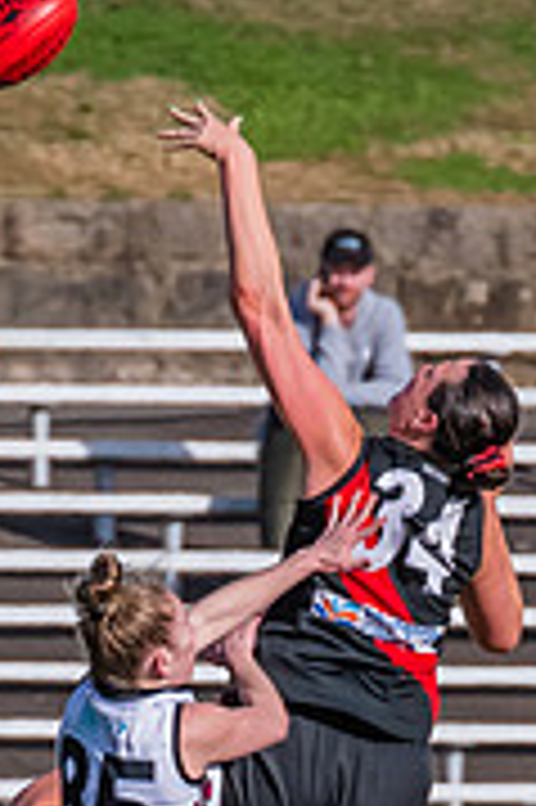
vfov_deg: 0.9
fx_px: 50702
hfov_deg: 0.6
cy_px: 867
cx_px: 248
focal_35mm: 2266
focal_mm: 420
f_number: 9
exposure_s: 1/2000
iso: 800
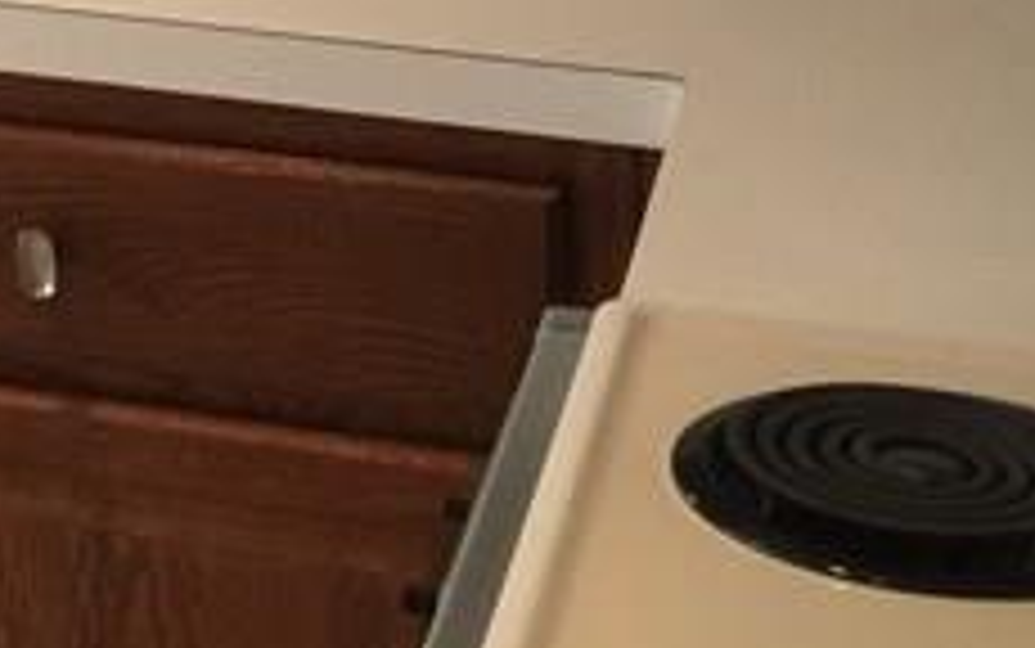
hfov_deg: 13.9
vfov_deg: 8.8
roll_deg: +0.8
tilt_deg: -6.0
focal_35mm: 137
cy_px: -832
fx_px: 3866
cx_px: -684
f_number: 2.2
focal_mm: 4.15
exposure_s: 1/15
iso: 32
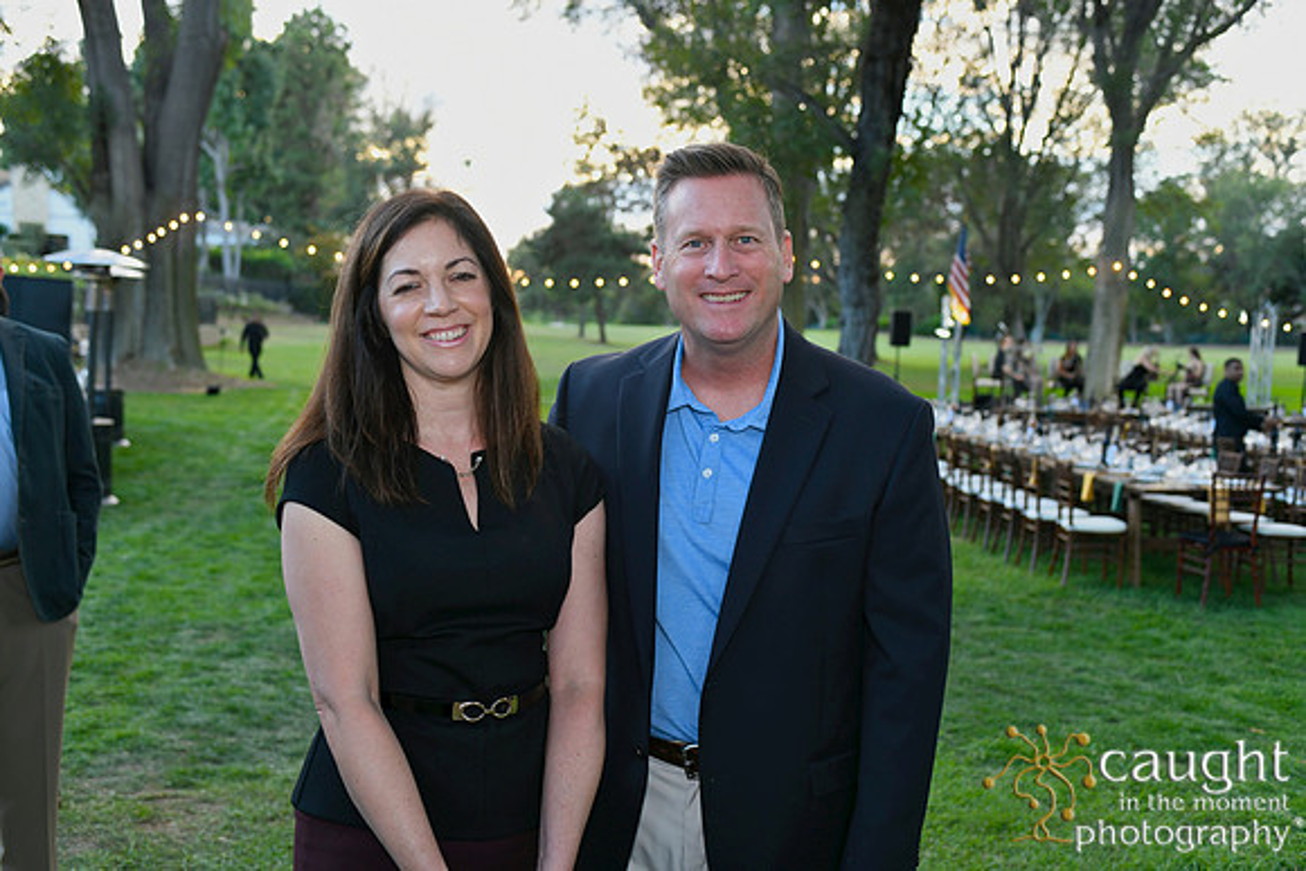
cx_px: 653
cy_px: 436
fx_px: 1451
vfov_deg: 33.4
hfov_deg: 48.4
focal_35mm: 40
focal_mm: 40
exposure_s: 1/125
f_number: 4
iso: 500
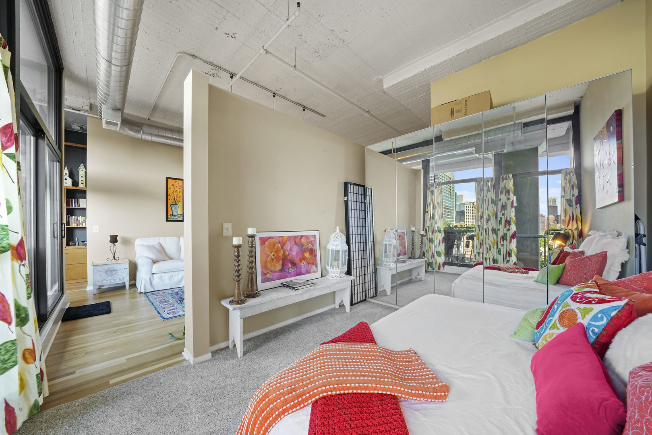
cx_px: 326
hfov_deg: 112.6
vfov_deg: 90.0
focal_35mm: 12
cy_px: 218
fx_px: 217
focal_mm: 12
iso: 500
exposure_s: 1/1.67
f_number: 14
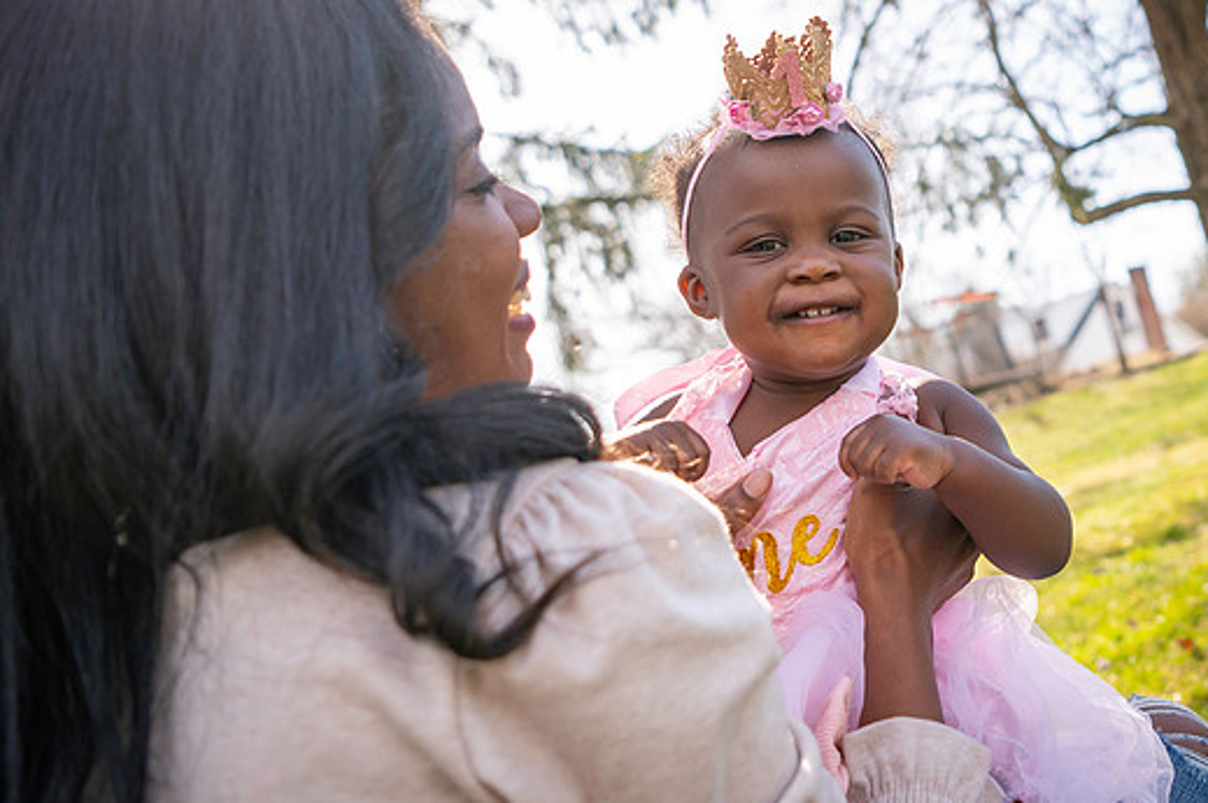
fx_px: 1475
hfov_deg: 41.5
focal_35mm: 44
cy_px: 309
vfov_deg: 30.3
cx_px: 1055
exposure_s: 1/2000
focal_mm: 24
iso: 400
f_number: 3.2
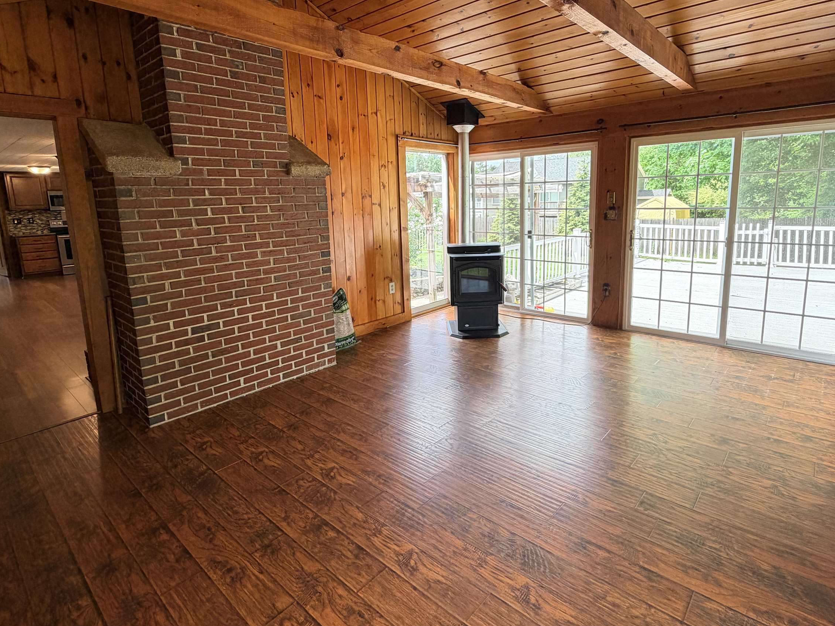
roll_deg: +1.8
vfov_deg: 68.4
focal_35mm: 19
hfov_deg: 84.6
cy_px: 271
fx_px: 458
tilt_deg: -9.6
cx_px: 440
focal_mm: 2.22
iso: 80
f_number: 2.2
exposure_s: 1/121
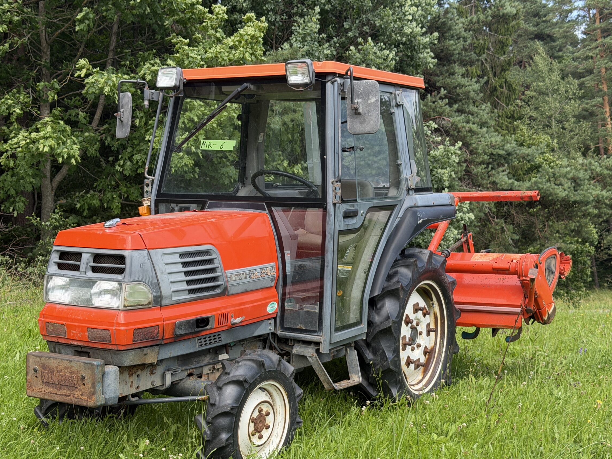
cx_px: 278
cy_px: 247
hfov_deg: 35.5
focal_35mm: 54
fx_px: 955
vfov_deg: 27.0
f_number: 1.78
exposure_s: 1/1242
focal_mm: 6.76
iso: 64
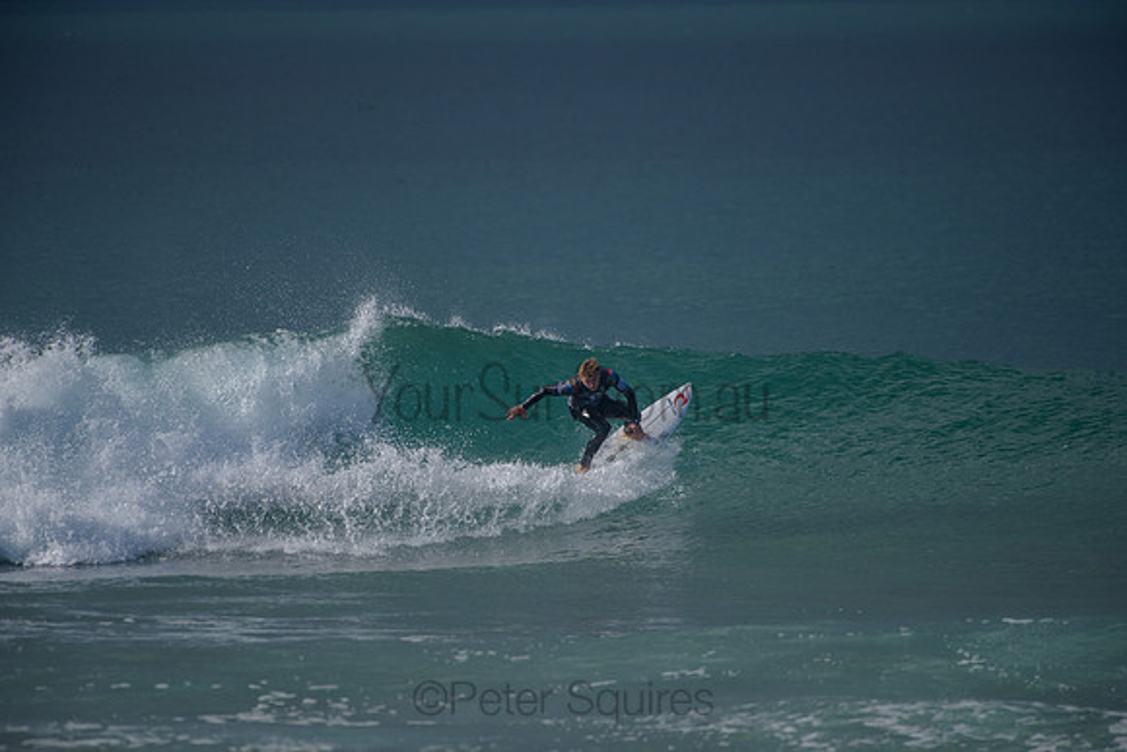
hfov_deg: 4.1
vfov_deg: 2.8
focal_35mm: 500
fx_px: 15656
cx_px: 564
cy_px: 376
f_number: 5.6
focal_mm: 500
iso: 200
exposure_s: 1/2000
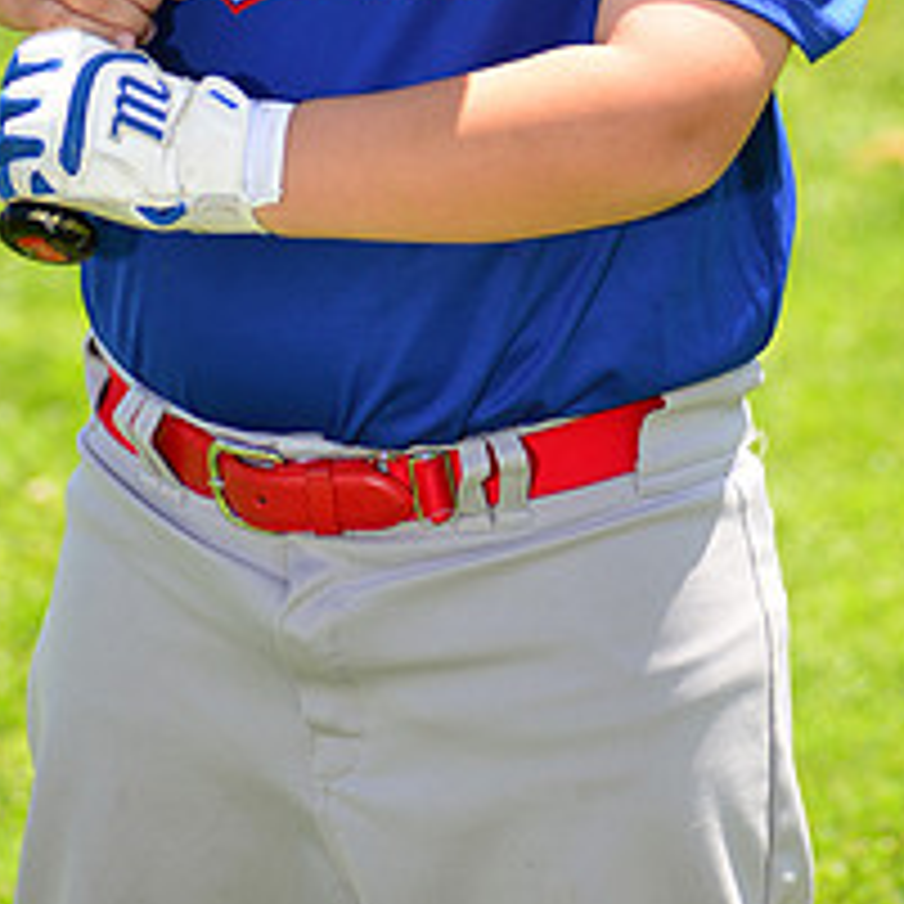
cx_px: 546
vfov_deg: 5.3
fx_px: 9780
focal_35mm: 331
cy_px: -346
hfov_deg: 5.3
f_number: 5
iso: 100
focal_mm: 135
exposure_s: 1/250
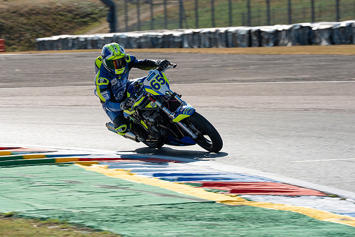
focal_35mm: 241
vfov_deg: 5.7
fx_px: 2380
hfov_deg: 8.5
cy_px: 106
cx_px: 141
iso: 125
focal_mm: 200
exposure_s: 1/320
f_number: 10
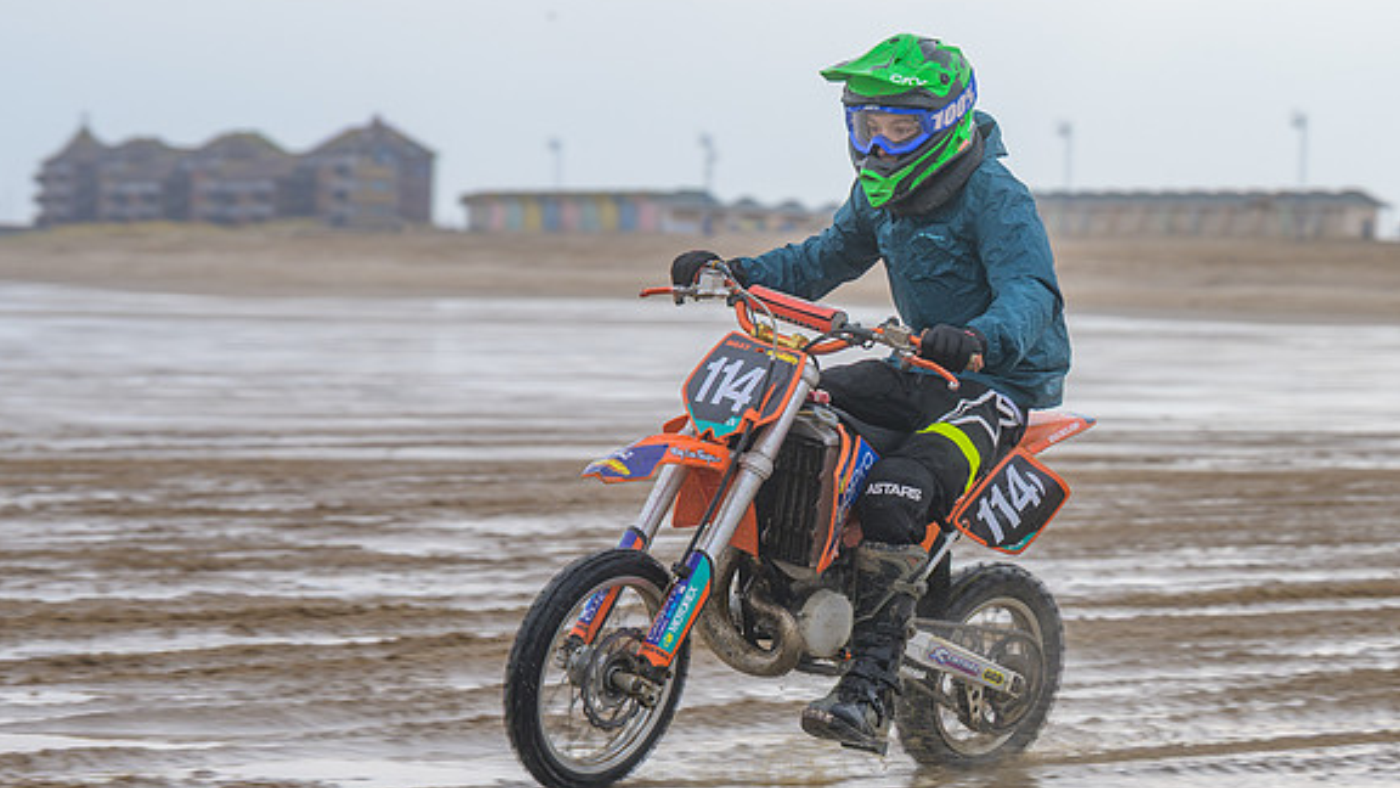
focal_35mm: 154
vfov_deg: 7.9
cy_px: 465
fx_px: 5717
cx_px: 649
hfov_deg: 14.0
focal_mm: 85
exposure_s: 1/320
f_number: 4
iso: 64
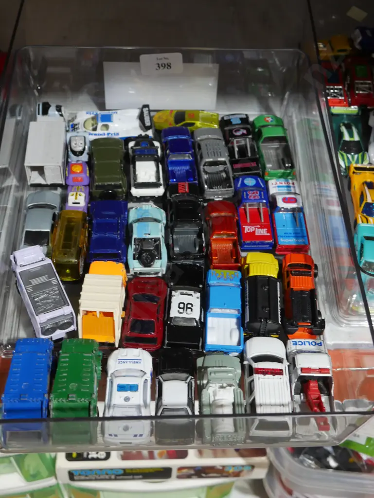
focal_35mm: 46
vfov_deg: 41.2
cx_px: 187
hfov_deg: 31.5
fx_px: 662
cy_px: 249
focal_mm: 23
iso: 640
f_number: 5.1
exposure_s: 1/60
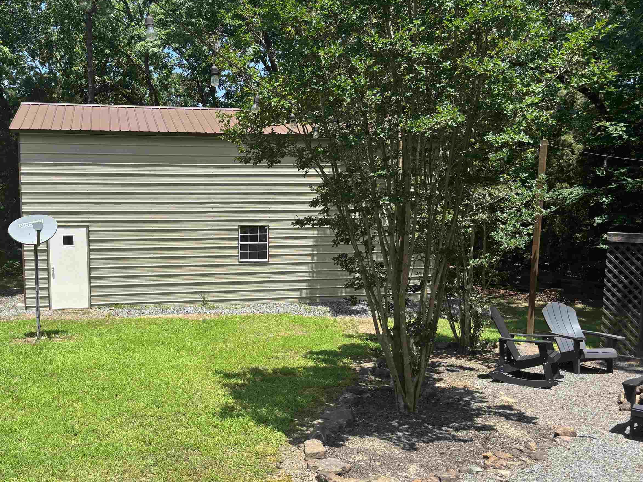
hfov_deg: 53.2
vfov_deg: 41.8
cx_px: 228
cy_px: 254
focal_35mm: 34
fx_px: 632
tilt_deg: -5.6
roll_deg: +0.1
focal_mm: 5.96
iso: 50
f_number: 1.6
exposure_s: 1/1642
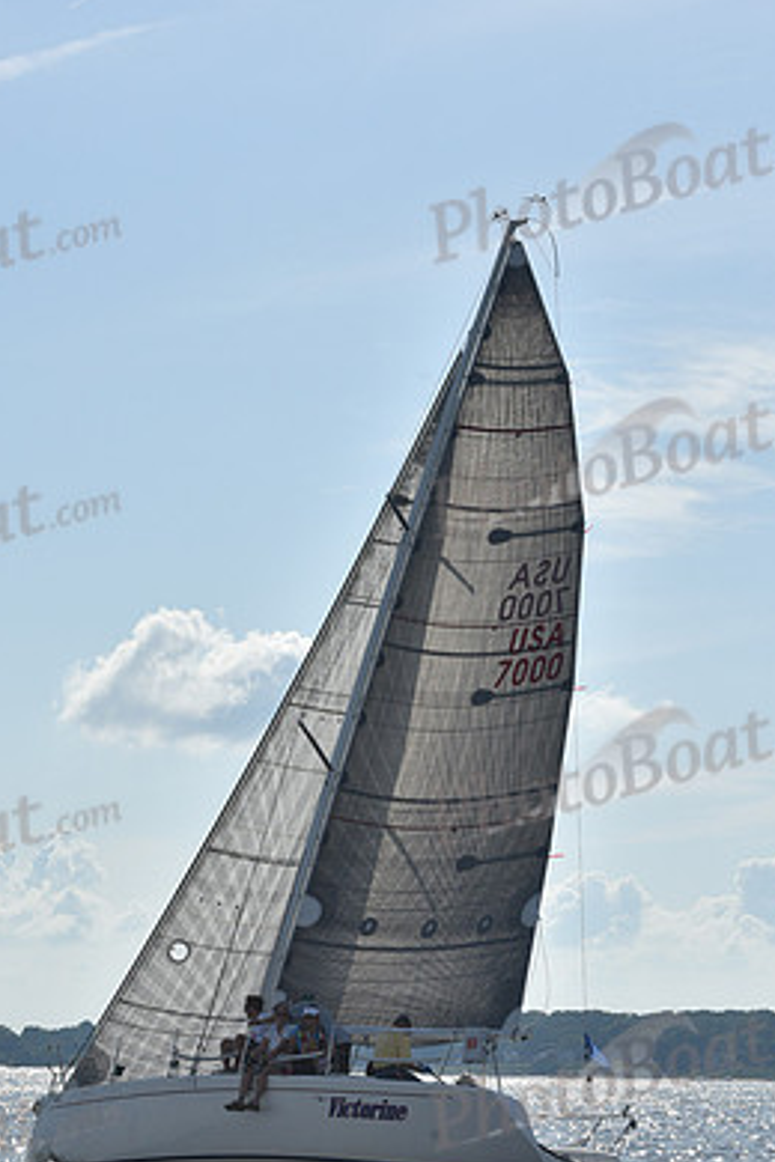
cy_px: 658
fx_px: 3358
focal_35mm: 104
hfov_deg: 13.2
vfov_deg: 19.6
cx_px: 276
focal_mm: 70
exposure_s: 1/1000
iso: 250
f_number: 11
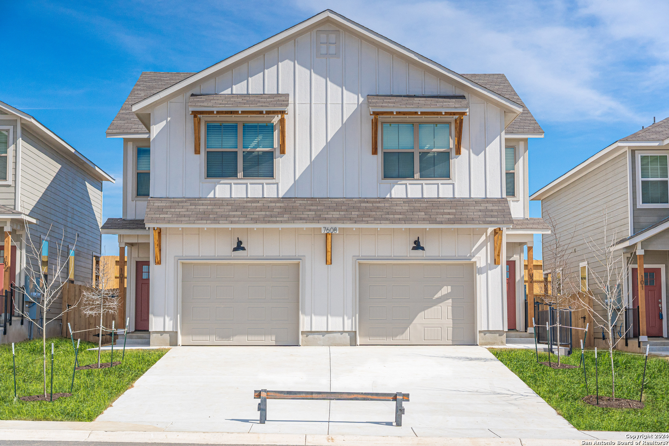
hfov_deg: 35.6
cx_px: 334
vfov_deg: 24.2
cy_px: 223
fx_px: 1041
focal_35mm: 56
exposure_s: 1/8000
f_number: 4
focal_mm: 56
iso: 800
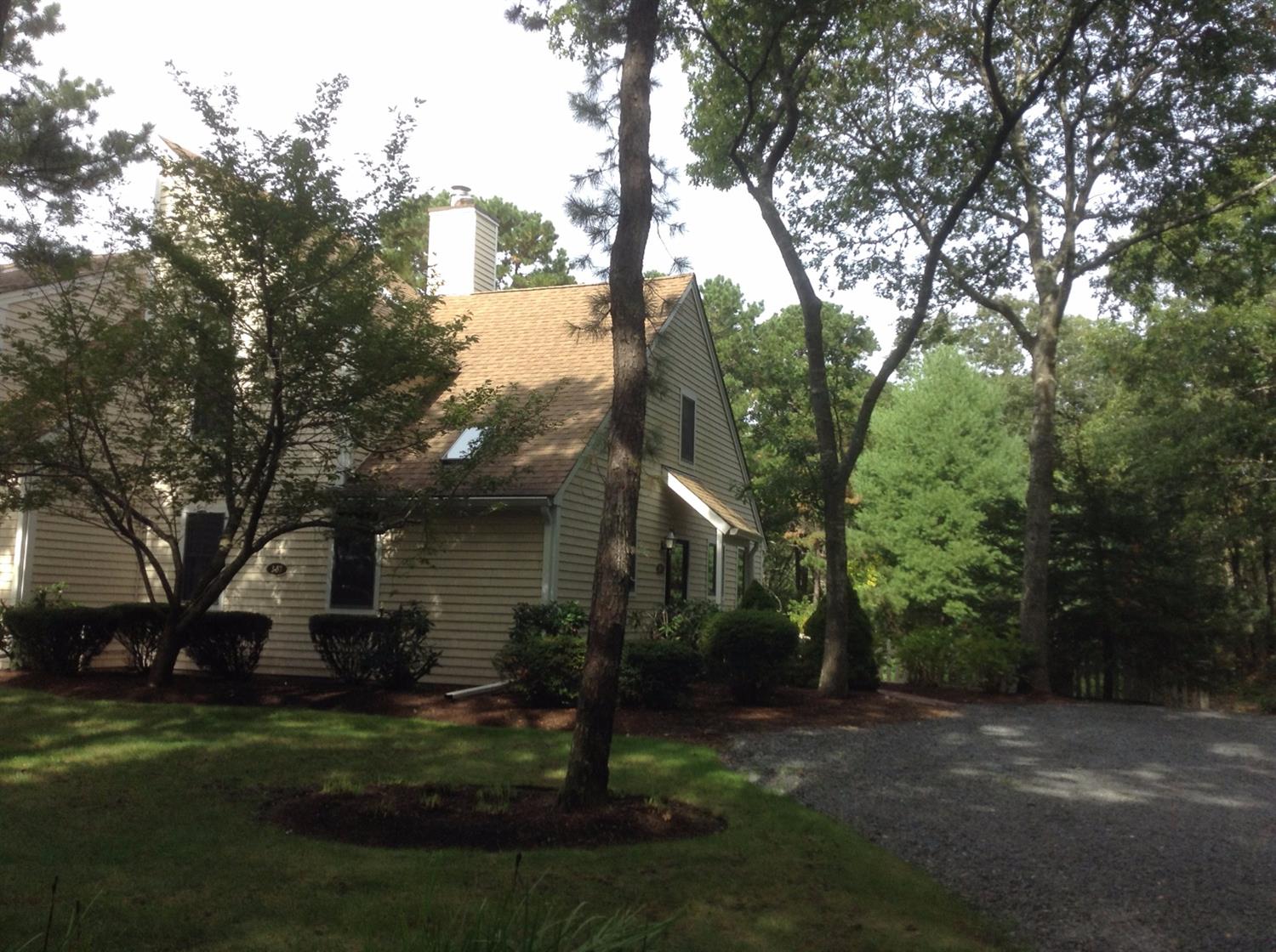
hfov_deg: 55.4
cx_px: 638
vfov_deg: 42.8
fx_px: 1214
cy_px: 476
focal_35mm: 33
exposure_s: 1/302
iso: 25
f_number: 2.4
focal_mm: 3.3
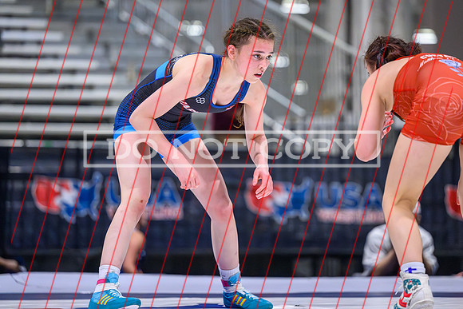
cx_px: 249
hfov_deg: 11.1
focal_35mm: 185
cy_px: 125
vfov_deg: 7.4
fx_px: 2374
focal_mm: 155
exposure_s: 1/800
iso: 9000
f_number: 2.8
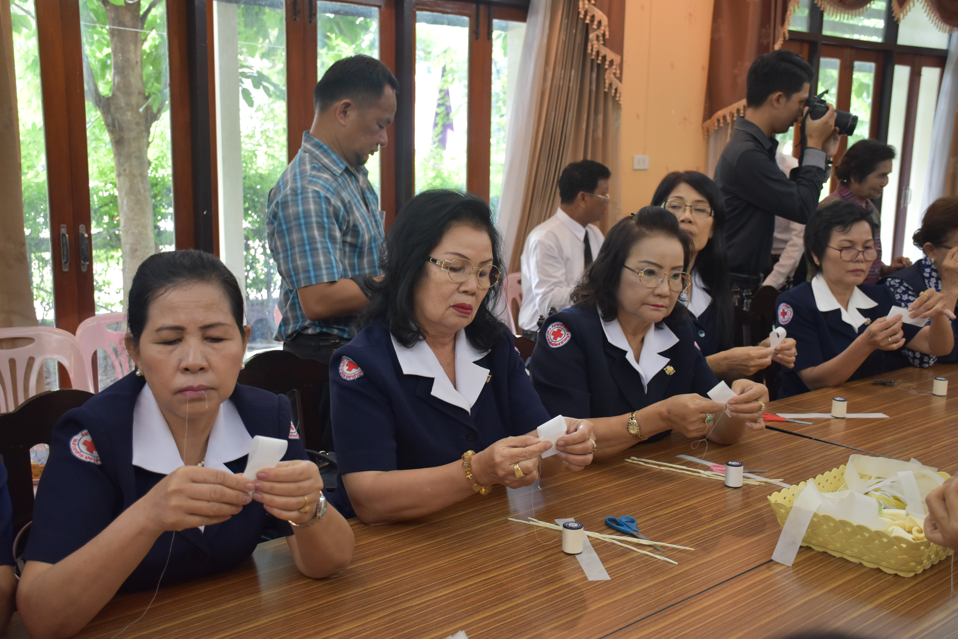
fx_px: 1038
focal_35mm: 39
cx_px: 479
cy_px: 320
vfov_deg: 34.2
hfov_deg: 49.6
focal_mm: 26
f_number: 3.8
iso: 900
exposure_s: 1/60
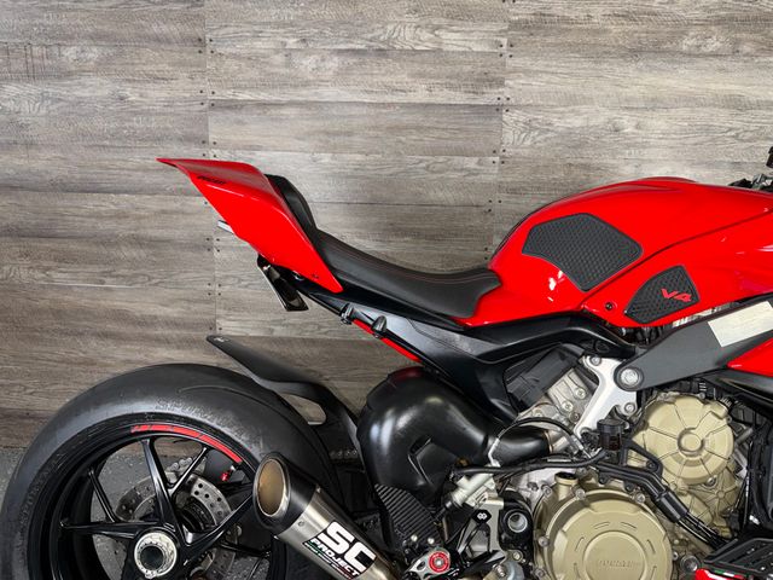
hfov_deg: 71.6
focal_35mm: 24
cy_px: 290
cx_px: 386
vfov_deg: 56.8
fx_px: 536
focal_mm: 6.76
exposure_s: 1/26
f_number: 1.78
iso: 80
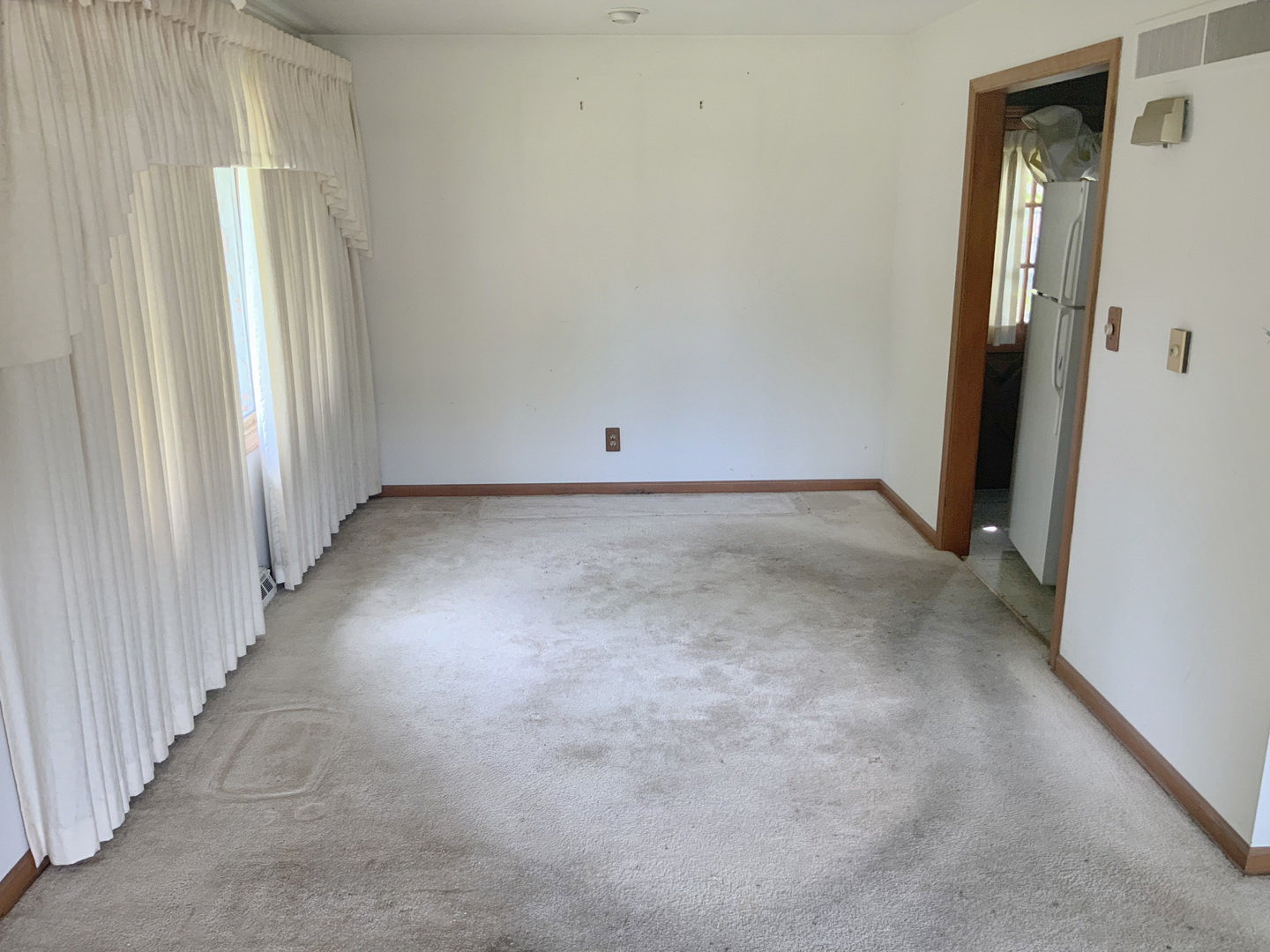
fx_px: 1064
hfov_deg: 61.7
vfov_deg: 48.2
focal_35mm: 29
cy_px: 476
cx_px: 635
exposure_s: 1/106
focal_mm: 3
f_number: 1.8
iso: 64
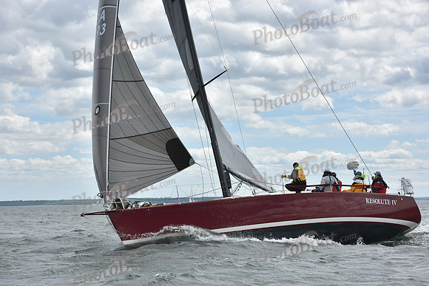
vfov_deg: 13.7
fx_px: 1192
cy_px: 143
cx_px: 214
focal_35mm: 100
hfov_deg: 20.4
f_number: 8
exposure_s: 1/1250
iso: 320
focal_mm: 100
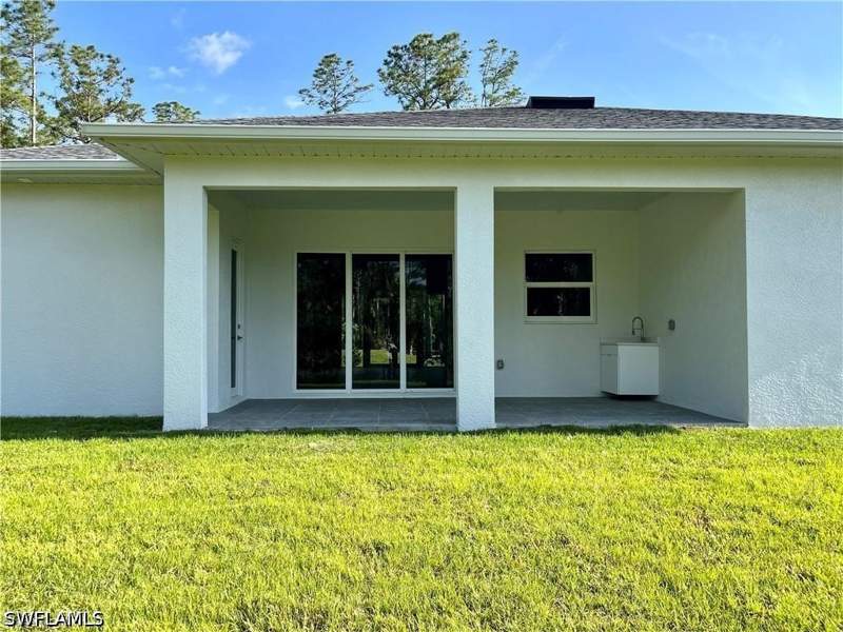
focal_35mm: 26
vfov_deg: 53.1
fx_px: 633
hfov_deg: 67.3
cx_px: 422
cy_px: 316
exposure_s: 1/1212
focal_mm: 5.1
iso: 50
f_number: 1.6
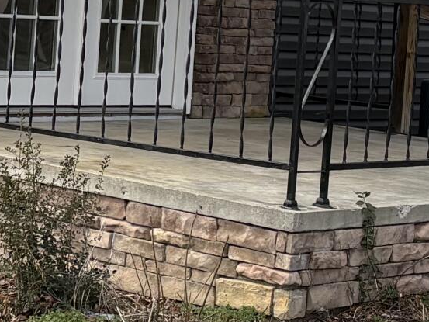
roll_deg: -3.7
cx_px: -62
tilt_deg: -1.2
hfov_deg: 13.7
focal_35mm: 141
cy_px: -4
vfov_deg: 10.4
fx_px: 1748
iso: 50
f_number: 1.6
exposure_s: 1/2364
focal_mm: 5.96
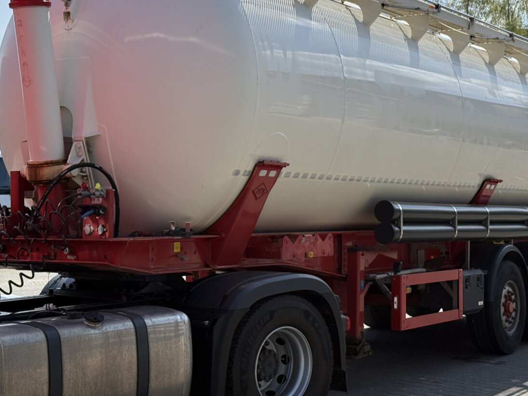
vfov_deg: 20.9
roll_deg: +0.4
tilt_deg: +3.7
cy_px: 136
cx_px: 309
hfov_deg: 27.7
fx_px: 1068
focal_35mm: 70
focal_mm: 6.76
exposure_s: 1/5208
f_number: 1.78
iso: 64
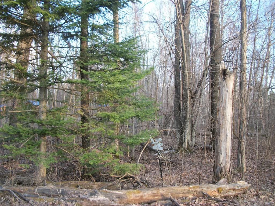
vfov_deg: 44.2
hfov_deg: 56.8
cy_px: 103
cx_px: 138
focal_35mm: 32
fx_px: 254
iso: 80
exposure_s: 1/80
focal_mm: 5.7
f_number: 2.9
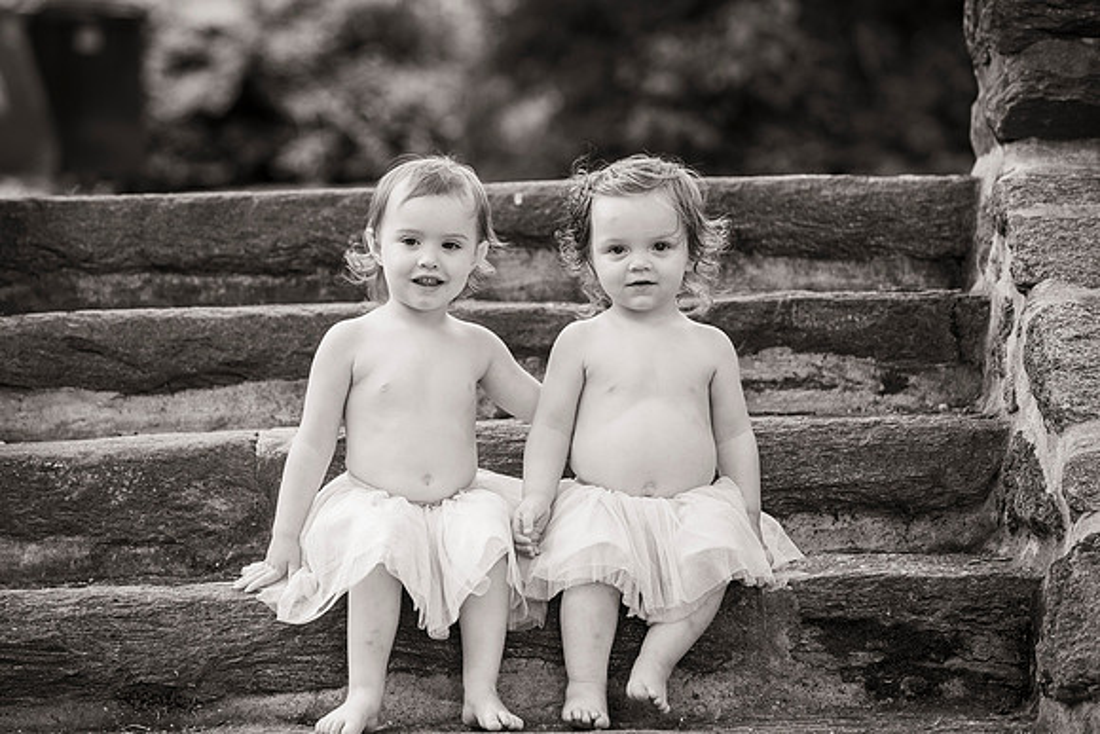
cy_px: 353
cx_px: 525
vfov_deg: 9.3
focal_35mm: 147
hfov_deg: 13.9
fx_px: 4504
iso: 640
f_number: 4
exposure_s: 1/800
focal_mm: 140
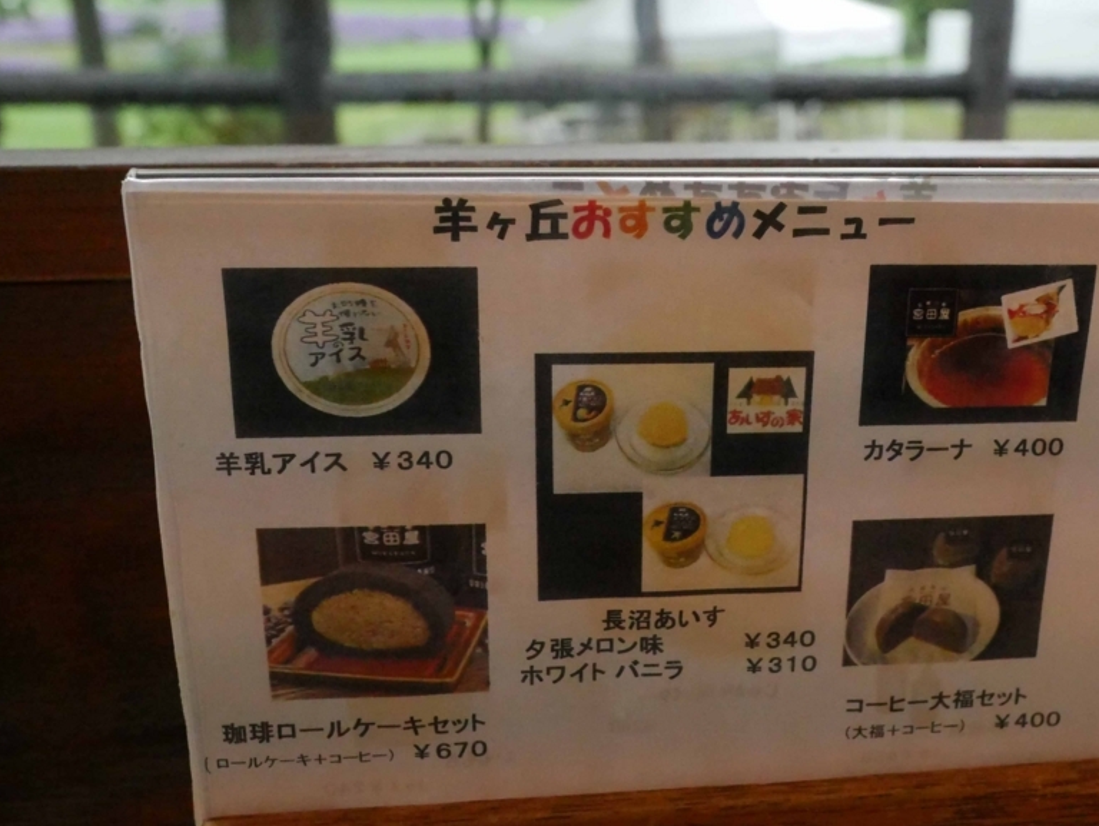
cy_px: 380
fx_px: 1271
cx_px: 697
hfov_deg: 46.3
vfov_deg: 36.0
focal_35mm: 40
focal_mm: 15
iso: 6400
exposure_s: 1/640
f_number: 4.5
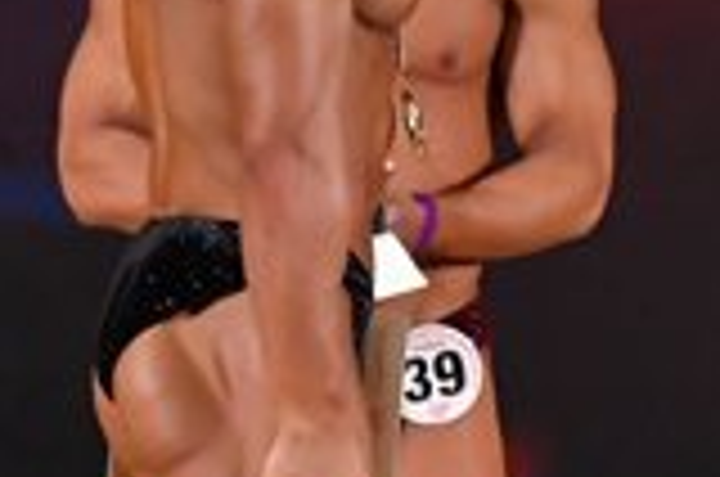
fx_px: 19561
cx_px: 979
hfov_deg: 2.1
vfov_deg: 1.4
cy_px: 410
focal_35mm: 980
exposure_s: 1/400
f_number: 5.6
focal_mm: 135
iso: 3200
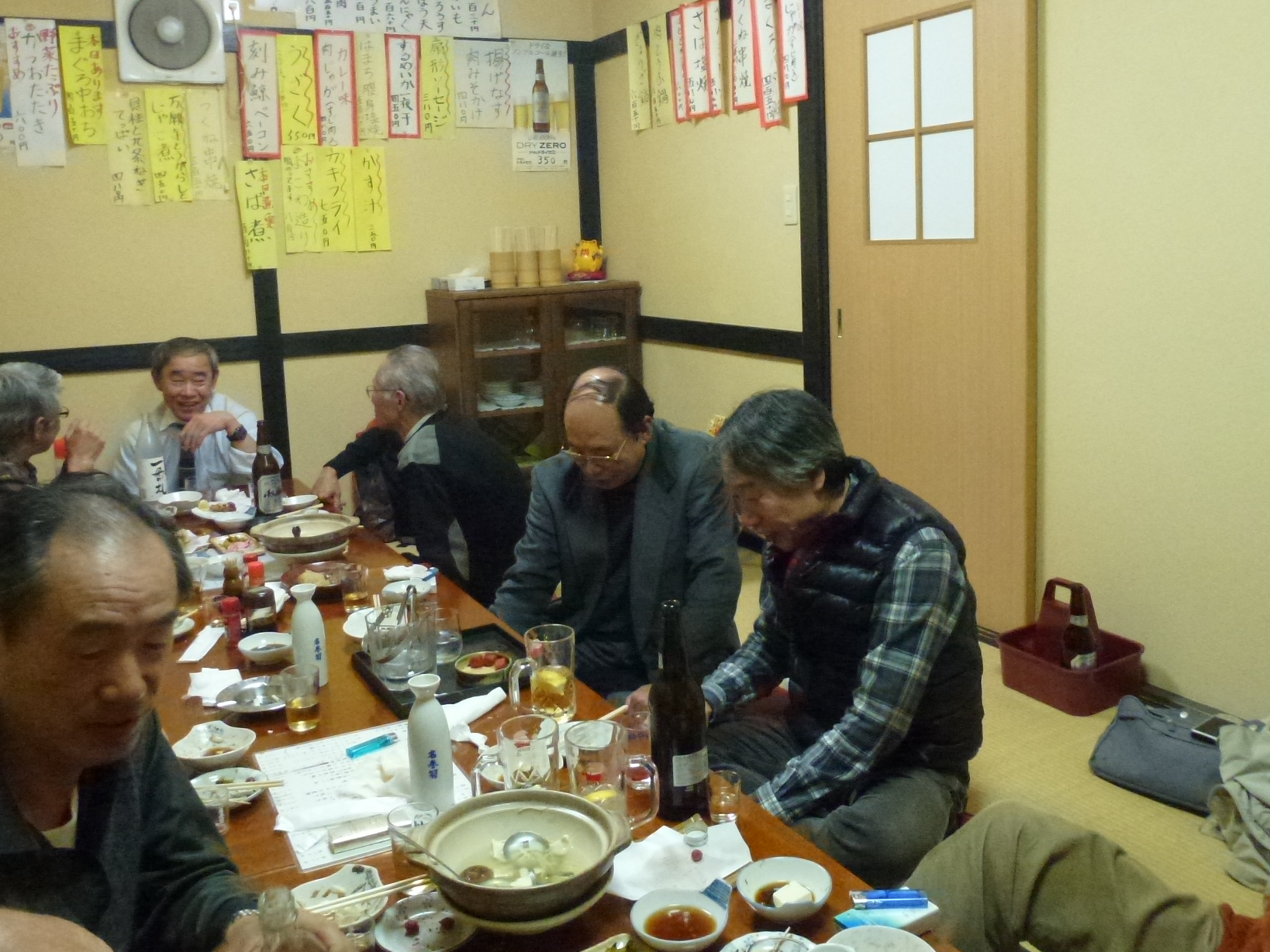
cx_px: 636
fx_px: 1101
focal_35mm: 30
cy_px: 404
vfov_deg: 46.7
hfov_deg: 60.0
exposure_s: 1/25
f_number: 3.3
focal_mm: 4.3
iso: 800
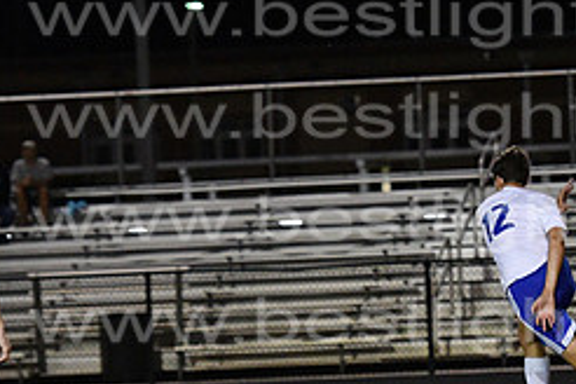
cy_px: 275
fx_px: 6911
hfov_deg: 4.8
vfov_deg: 3.2
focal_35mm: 432
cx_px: 567
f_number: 4
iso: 6400
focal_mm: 122
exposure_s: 1/1000
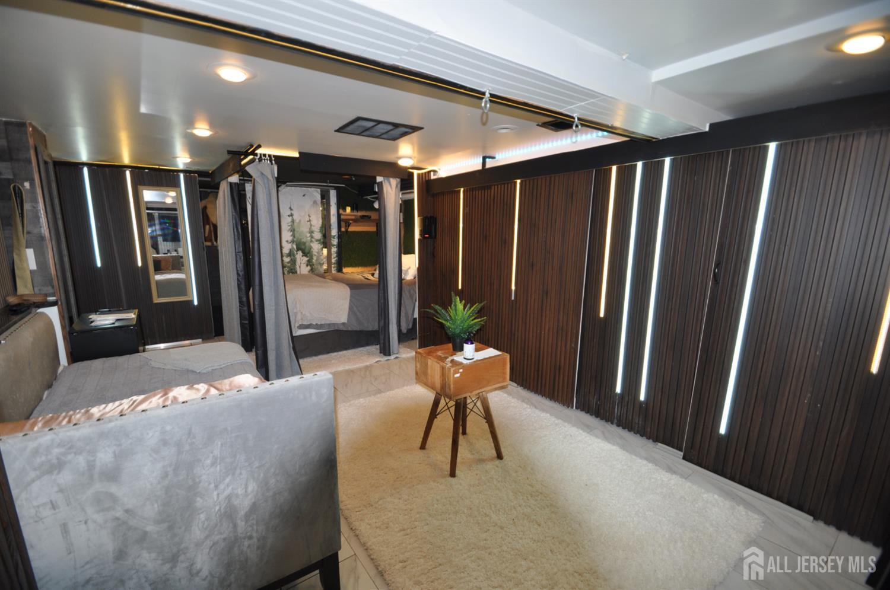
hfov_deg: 100.5
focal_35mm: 15
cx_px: 445
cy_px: 295
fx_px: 370
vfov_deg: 77.1
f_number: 3.5
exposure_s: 1/200
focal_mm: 10
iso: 360
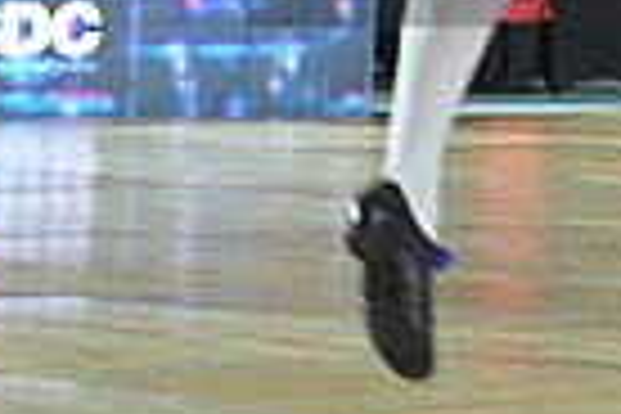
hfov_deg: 5.7
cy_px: -92
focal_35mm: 362
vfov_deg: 3.8
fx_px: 6244
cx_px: 734
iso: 2000
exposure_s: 1/250
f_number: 4
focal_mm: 86
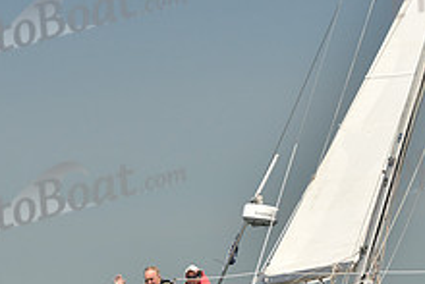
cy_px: 275
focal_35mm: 306
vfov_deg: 4.5
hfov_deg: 6.7
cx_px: 288
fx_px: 3615
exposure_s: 1/800
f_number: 5
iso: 250
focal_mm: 116
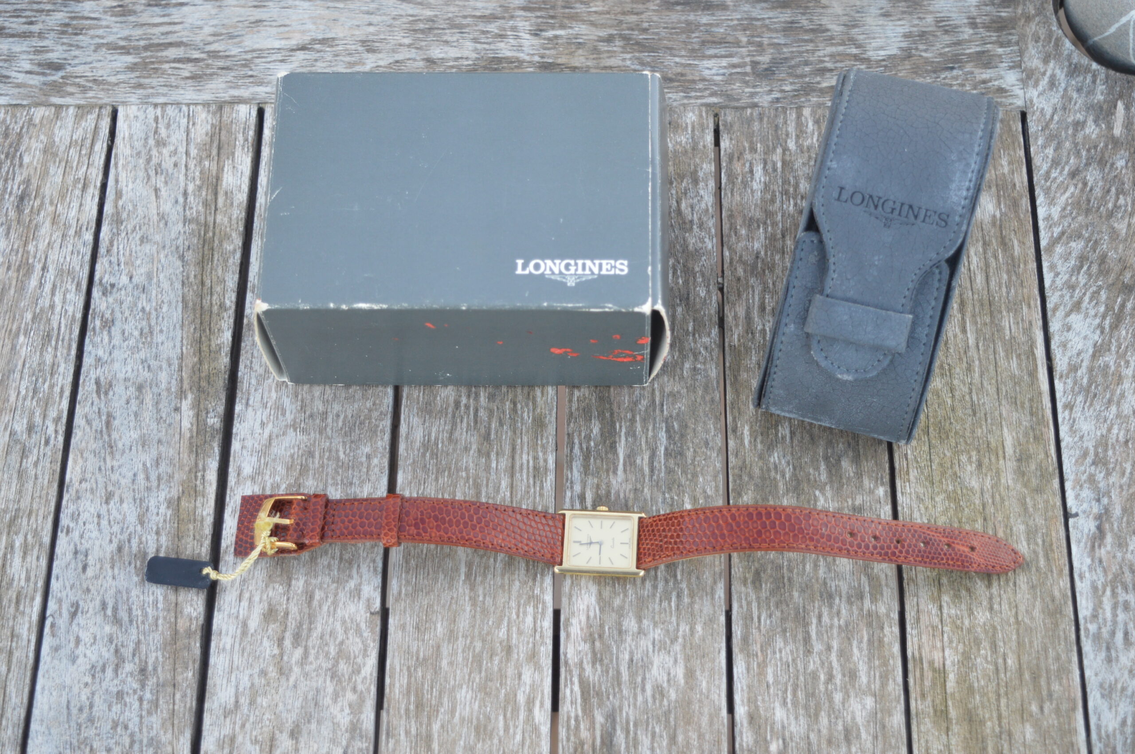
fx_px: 1701
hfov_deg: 36.9
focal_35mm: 54
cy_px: 377
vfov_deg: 25.0
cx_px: 568
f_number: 4.8
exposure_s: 1/40
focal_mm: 36
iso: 400
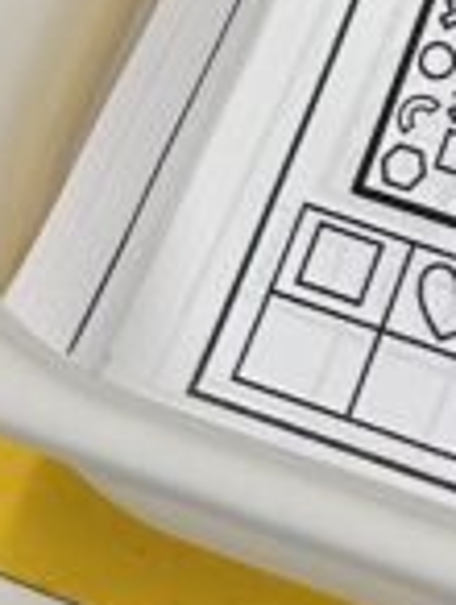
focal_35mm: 168
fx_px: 2942
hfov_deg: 8.7
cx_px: 576
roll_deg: -1.6
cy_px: -1090
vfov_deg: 9.6
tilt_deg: -43.1
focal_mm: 6.86
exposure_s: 1/176
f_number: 1.78
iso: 64
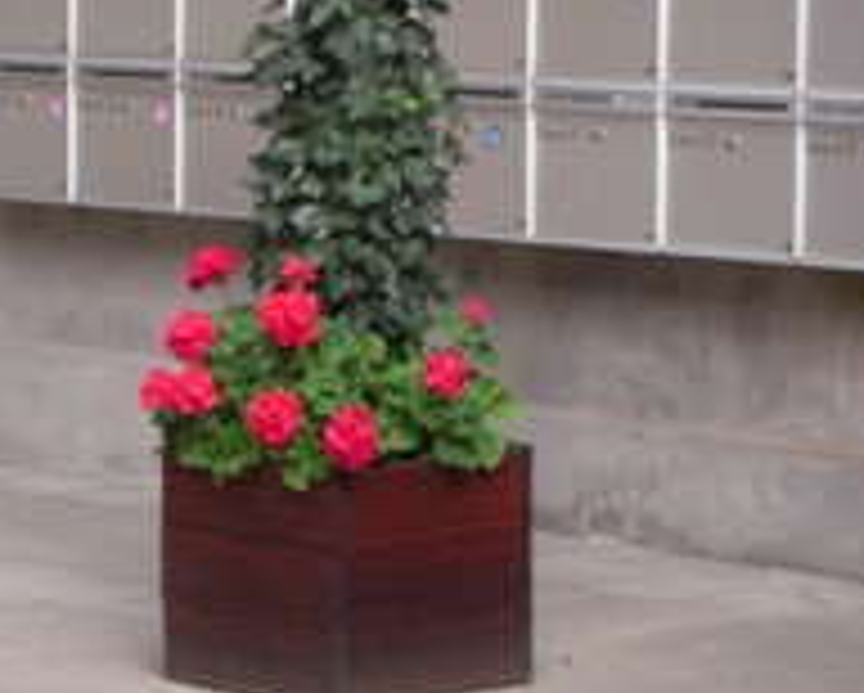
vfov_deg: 7.8
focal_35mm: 199
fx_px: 5094
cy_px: 220
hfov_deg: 9.7
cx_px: 403
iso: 400
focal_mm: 18.8
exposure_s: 1/160
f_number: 5.6
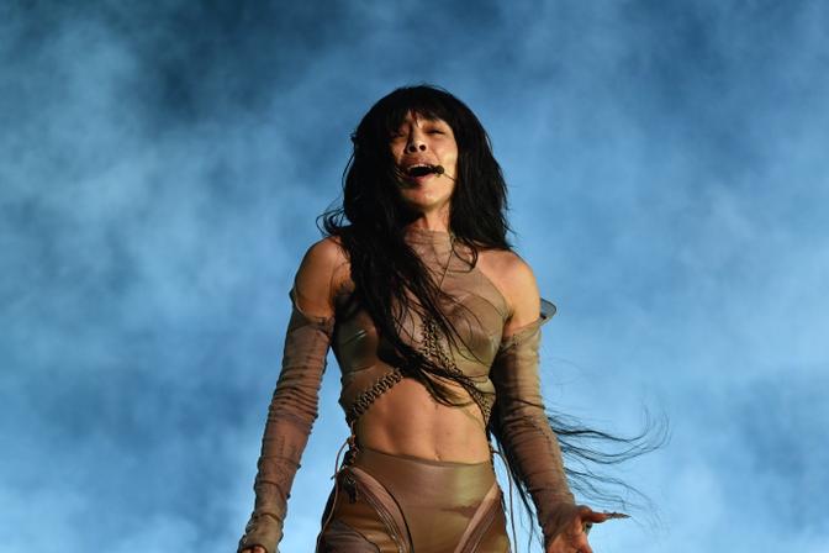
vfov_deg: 4.6
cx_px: 414
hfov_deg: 6.9
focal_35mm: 300
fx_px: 6908
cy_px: 276
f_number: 4
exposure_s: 1/250
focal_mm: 200
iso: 2200
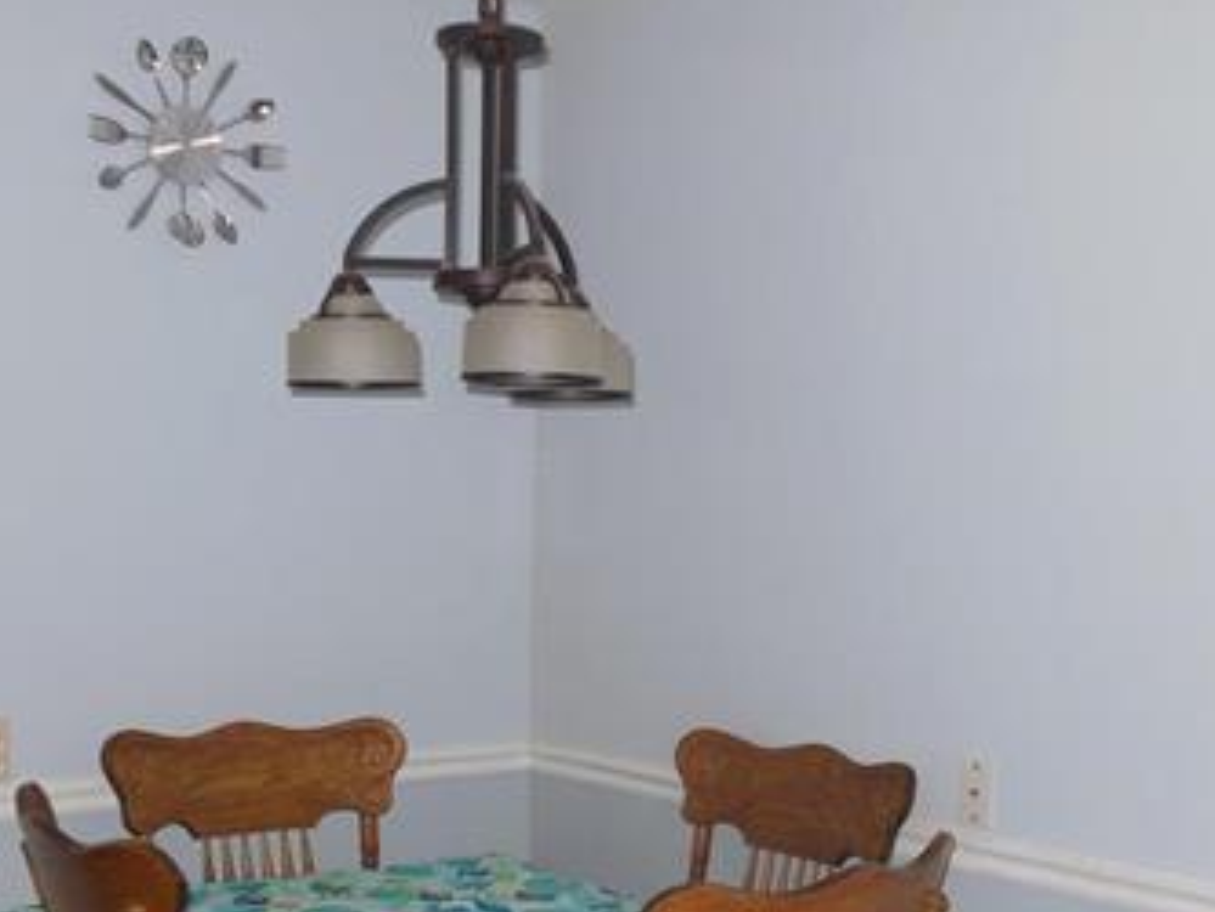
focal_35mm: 48
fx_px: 1685
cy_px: 741
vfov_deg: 29.5
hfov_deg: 39.6
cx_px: 671
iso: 200
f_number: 3.2
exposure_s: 1/25
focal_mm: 4.5
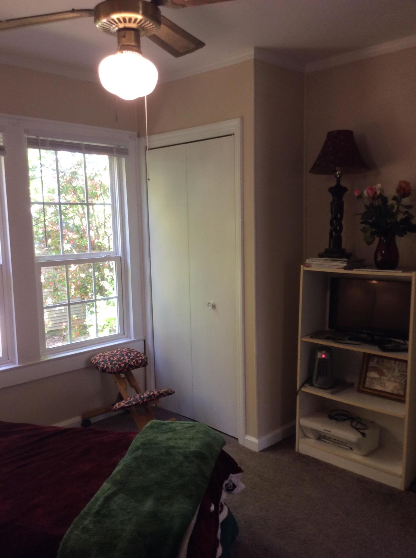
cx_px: 208
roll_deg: +0.5
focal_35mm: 32
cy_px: 279
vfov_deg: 56.9
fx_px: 514
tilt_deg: -6.6
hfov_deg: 44.0
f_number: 2.4
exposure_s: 1/24
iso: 50
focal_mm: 3.3
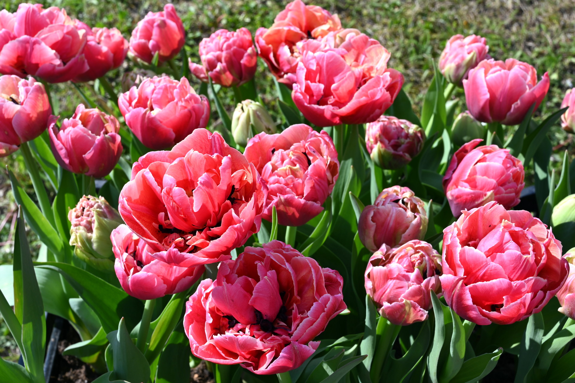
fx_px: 750
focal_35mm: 47
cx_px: 288
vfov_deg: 28.6
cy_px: 192
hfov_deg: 41.9
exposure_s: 1/60
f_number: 16
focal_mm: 47
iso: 140
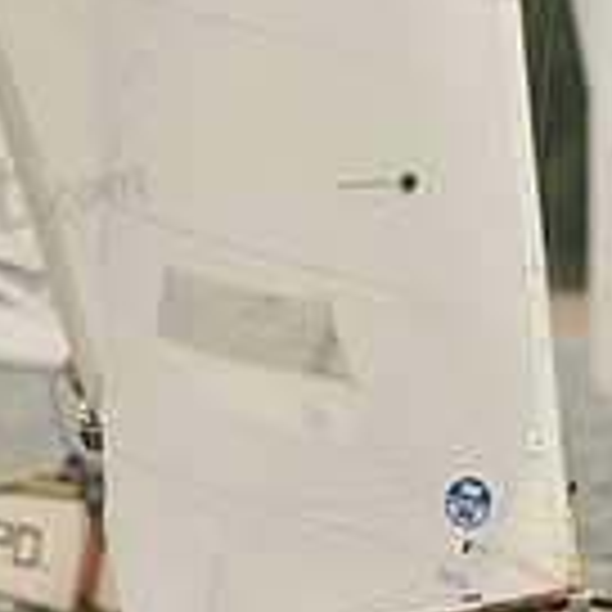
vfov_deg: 1.2
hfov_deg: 1.2
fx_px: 28943
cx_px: 382
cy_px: 416
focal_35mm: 1447
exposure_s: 1/1250
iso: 320
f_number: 7.1
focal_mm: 400
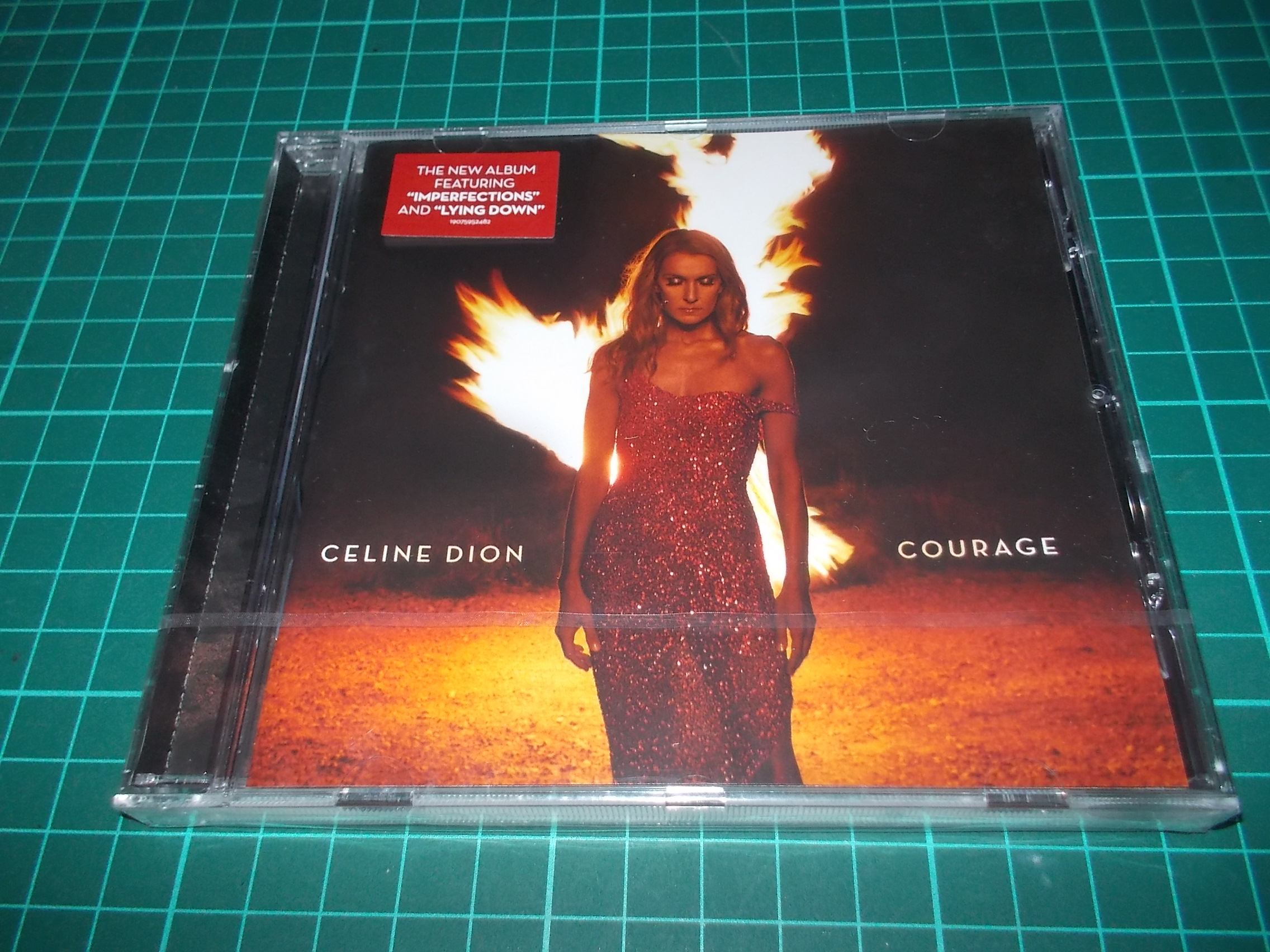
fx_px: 1064
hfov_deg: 61.7
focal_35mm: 29
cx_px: 635
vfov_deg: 48.2
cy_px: 476
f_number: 3.3
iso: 200
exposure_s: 1/30
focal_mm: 4.1
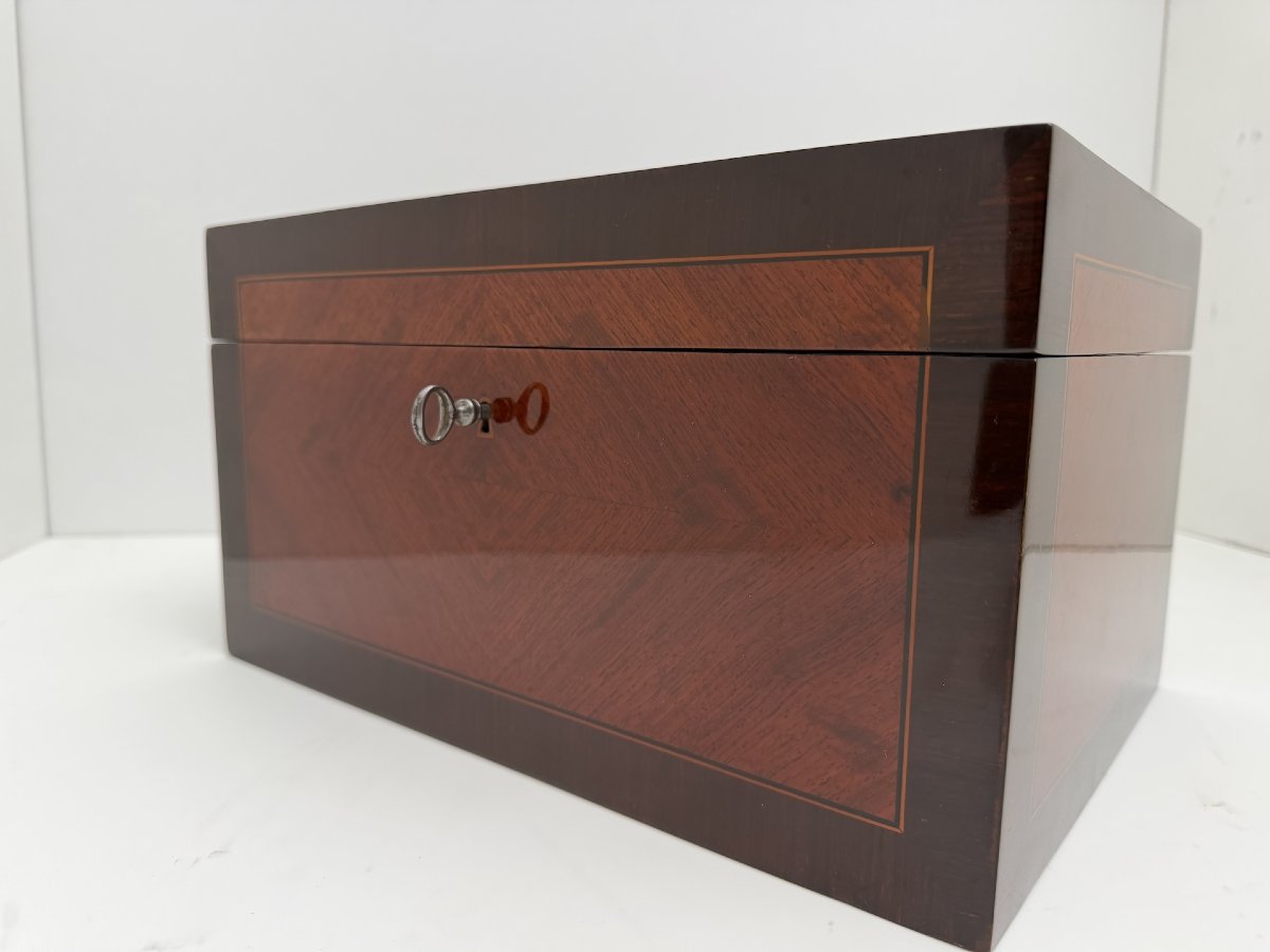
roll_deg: -0.3
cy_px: 476
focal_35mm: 24
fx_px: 881
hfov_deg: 71.6
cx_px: 635
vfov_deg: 56.8
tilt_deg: -8.9
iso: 200
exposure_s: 1/102
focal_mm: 6.76
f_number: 1.78
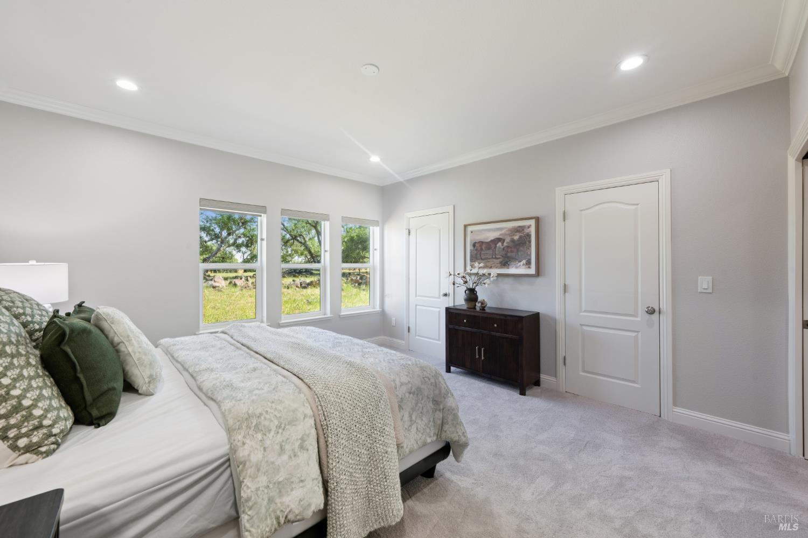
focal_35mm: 14
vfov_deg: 81.2
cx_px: 404
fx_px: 314
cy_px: 269
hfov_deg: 104.3
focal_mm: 14
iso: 250
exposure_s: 1/50
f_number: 9
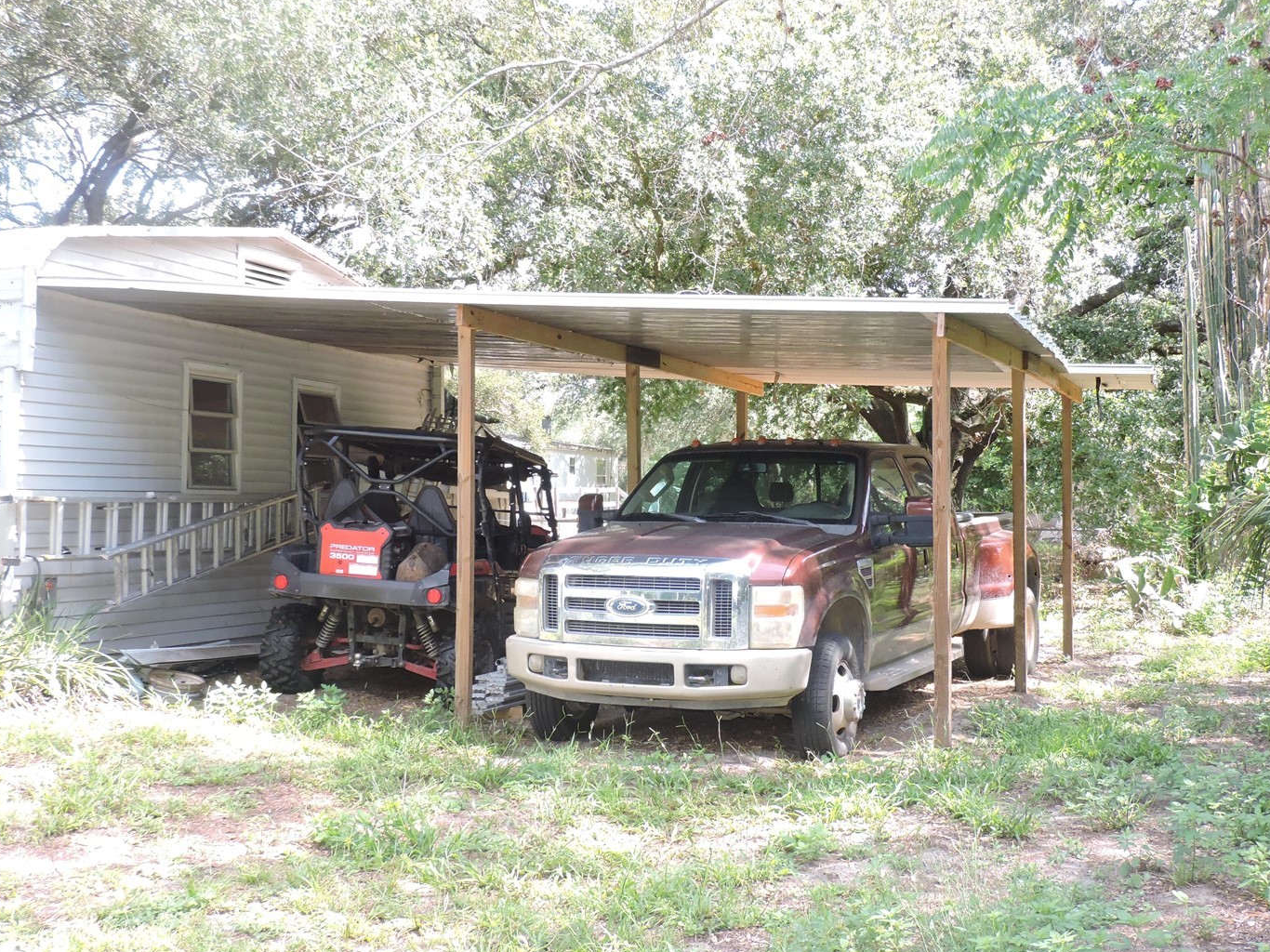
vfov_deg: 35.1
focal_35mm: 41
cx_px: 700
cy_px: 421
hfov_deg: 45.7
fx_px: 1504
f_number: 3.3
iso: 320
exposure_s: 1/200
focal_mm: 6.2
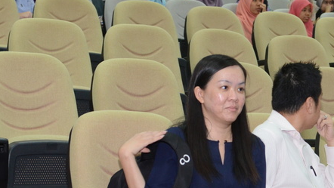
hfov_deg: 17.1
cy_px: 116
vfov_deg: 9.7
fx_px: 1105
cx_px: 238
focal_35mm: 125
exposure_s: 1/60
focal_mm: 55
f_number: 5
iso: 1600
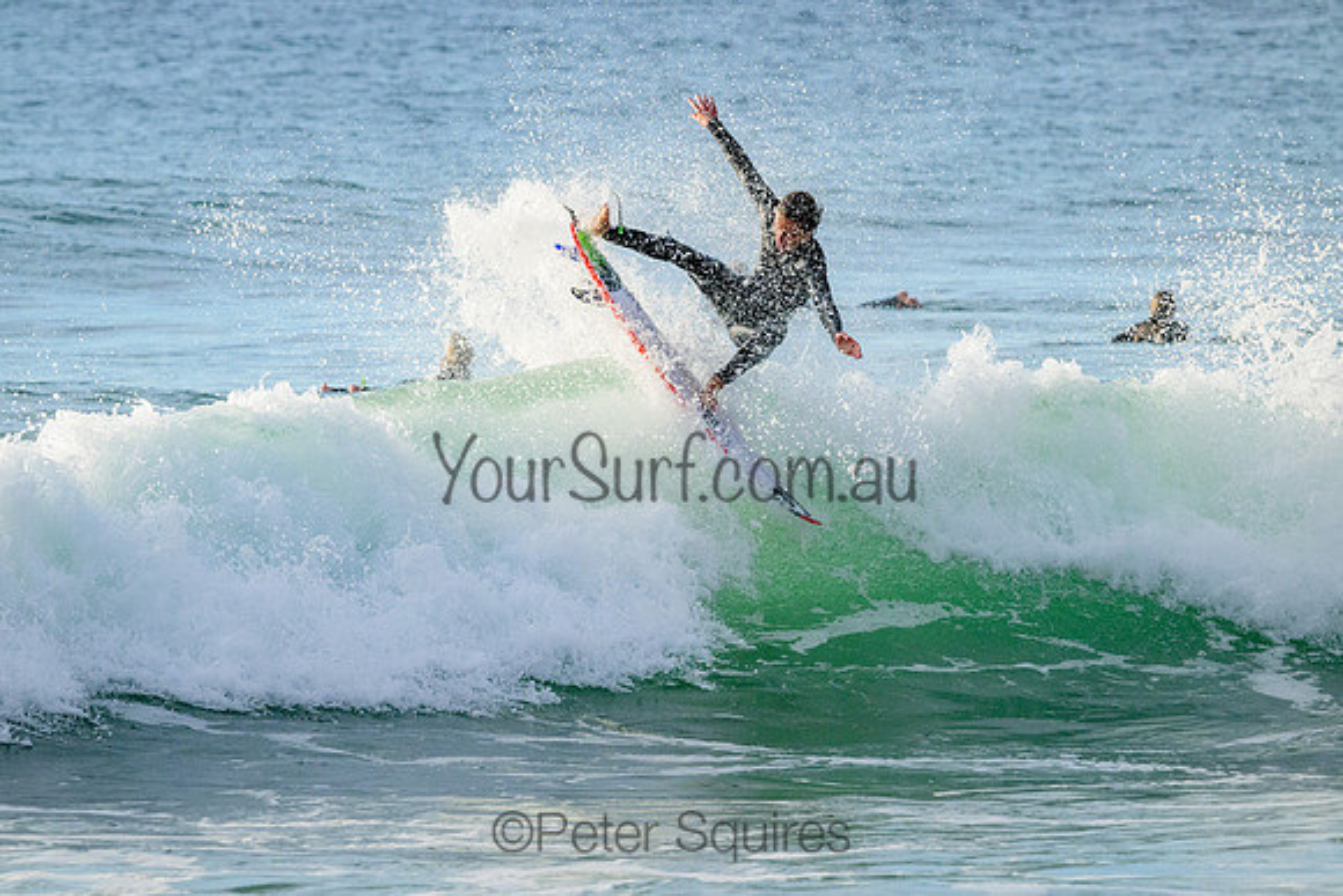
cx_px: 672
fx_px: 17164
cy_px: 448
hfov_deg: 4.5
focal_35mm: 460
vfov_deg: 3.0
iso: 3600
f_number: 11
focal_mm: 460
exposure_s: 1/1250
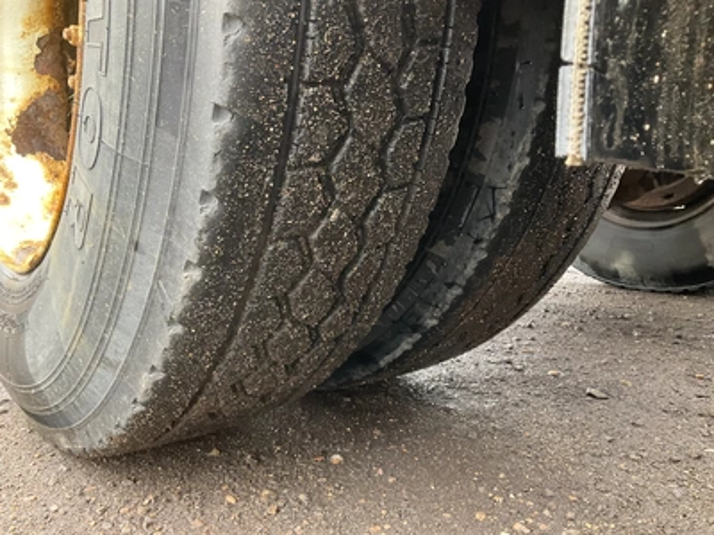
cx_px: 357
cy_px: 268
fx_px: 598
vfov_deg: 48.2
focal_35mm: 29
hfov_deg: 61.7
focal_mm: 3
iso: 80
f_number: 1.8
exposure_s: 1/60
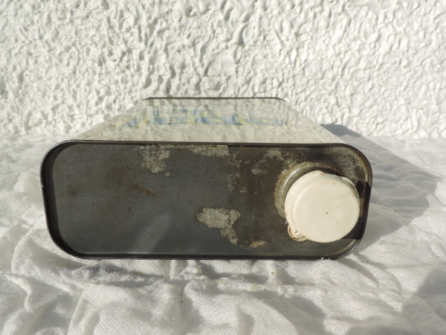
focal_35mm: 28
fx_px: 361
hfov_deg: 63.4
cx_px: 223
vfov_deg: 49.7
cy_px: 168
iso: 80
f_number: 3.4
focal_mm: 4.9
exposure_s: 1/1250
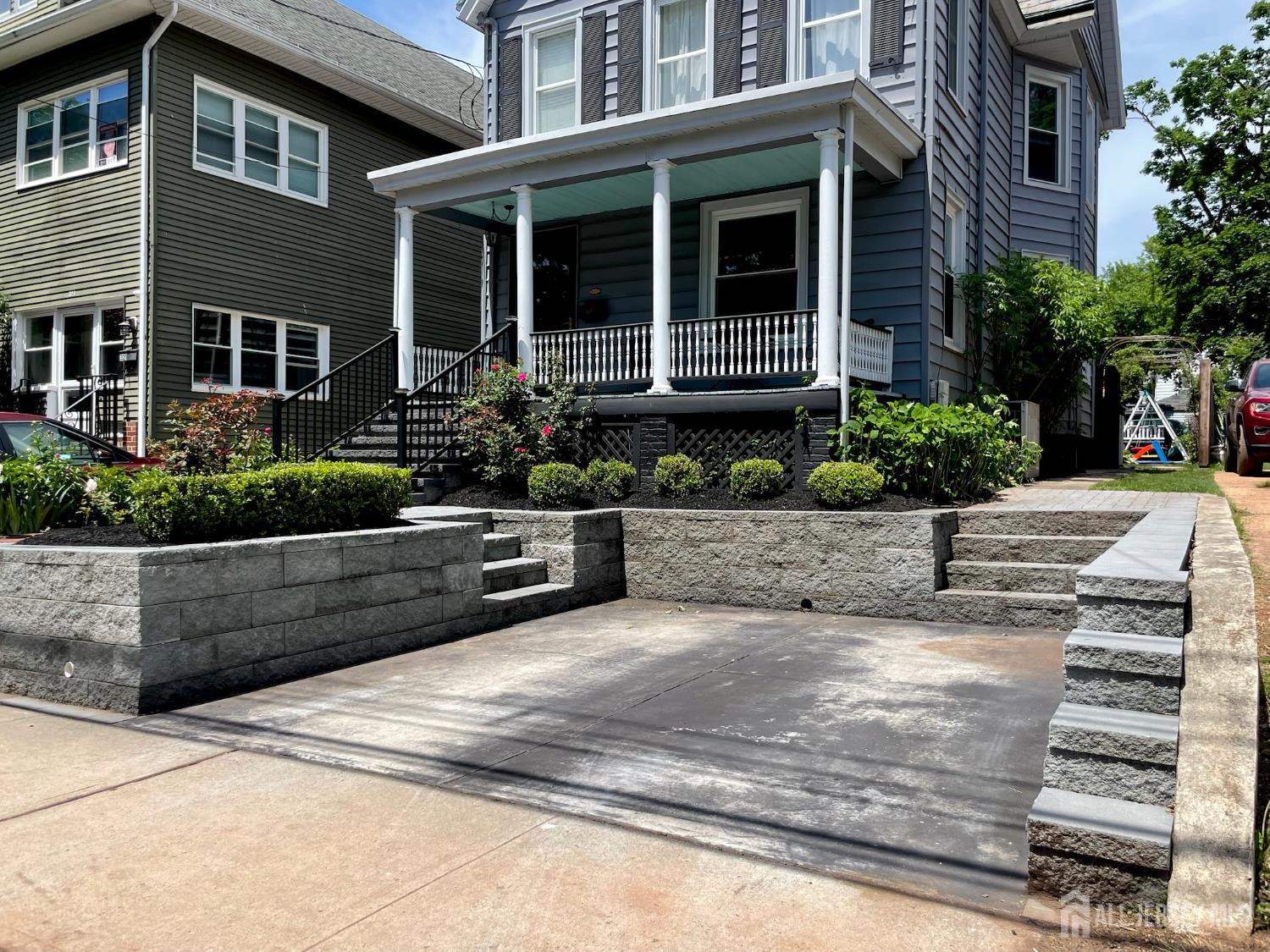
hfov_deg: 67.3
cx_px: 635
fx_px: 954
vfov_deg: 53.1
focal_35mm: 26
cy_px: 476
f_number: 1.6
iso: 32
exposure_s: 1/2398
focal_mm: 4.2
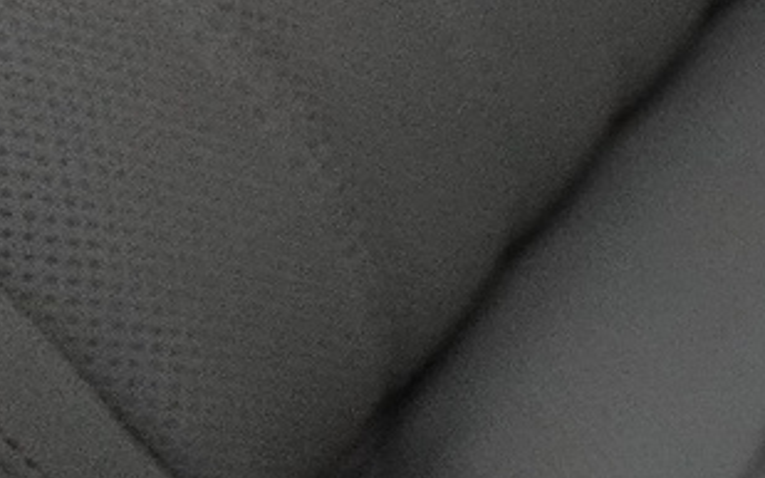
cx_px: 1986
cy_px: 894
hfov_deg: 13.0
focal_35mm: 107
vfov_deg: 11.3
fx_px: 2230
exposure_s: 1/80
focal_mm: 7.6
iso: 1250
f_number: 2
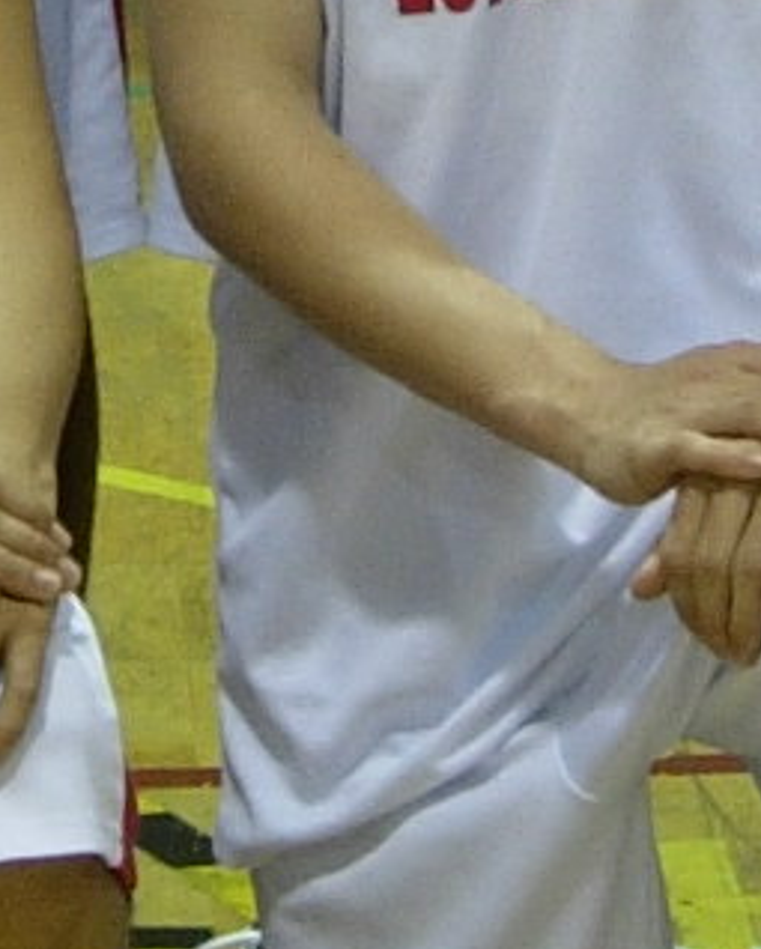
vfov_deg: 5.9
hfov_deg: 4.8
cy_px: -188
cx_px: 427
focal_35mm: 326
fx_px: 9165
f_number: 2.9
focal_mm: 8.5
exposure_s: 1/23.2
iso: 64
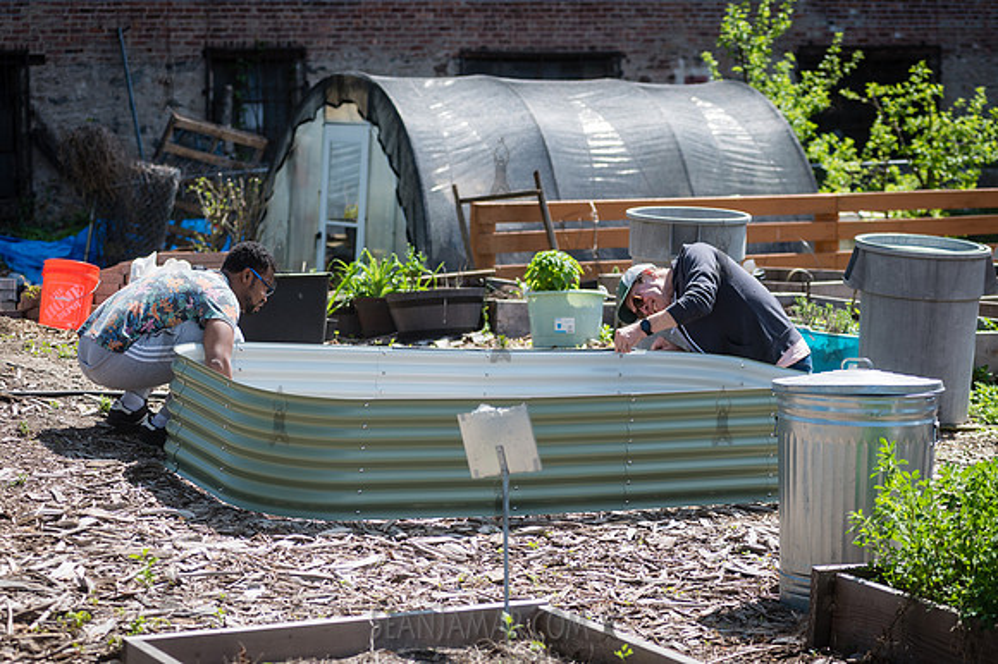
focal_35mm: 107
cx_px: 531
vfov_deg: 12.8
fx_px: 2954
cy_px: 354
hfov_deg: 19.2
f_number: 4
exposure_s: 1/500
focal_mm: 100
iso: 100
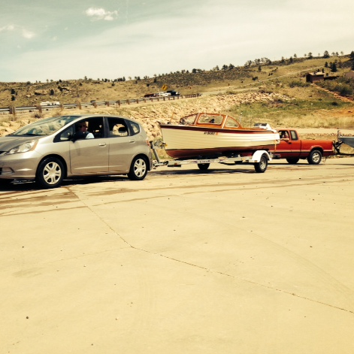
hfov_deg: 39.7
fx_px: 486
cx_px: 132
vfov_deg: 40.0
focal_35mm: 42
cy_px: 174
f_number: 2.4
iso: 50
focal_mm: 4.28
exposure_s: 1/2632
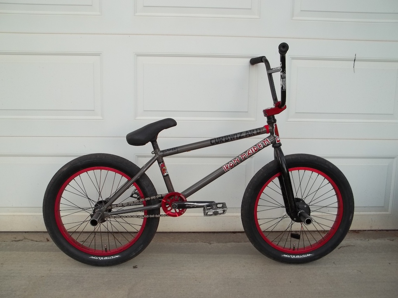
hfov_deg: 55.4
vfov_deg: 42.9
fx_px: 379
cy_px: 149
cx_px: 199
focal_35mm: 33
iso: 64
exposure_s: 1/30
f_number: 3.3
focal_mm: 5.9
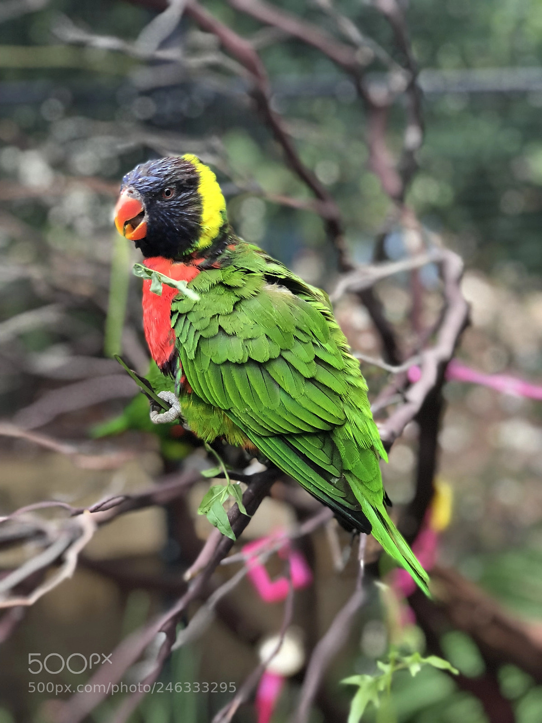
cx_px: 271
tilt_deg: -17.9
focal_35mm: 57
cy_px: 362
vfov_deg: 33.8
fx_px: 1190
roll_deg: +0.2
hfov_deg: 25.7
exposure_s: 1/60
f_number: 2.8
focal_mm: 6.6
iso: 320
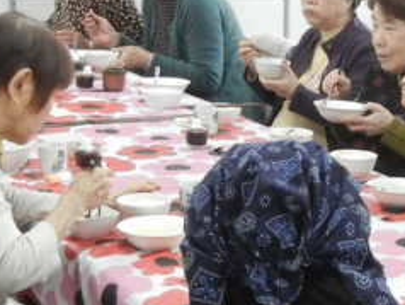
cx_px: 381
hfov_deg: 15.1
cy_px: 182
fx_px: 1511
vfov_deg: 11.5
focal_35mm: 129
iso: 325
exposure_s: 1/30
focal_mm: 5.4
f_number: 3.5
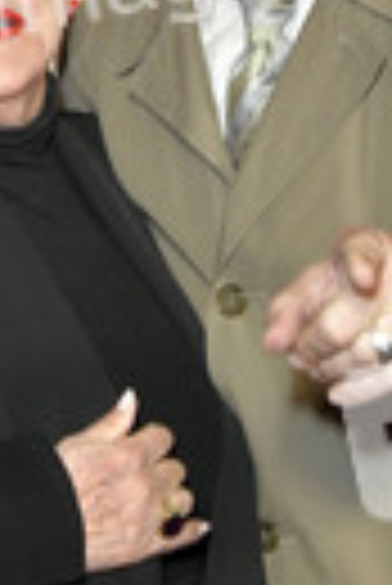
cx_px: 162
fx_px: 2101
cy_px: 189
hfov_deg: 10.7
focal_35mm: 129
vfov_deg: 15.8
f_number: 5.6
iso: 2000
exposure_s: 1/200
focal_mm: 42
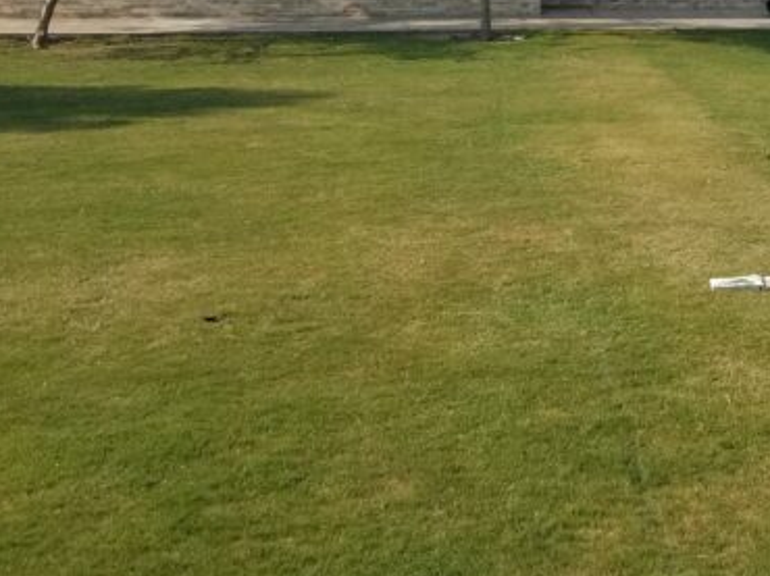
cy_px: -166
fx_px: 1601
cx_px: 743
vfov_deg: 19.0
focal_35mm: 72
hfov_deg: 25.9
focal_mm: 4.25
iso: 50
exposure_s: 1/2048
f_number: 1.7
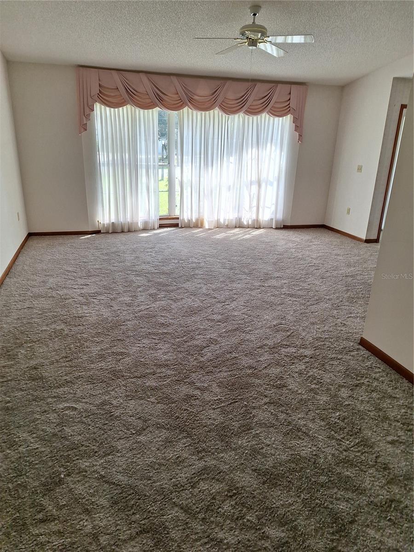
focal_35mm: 23
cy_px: 276
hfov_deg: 58.9
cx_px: 207
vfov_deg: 73.9
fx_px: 367
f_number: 1.8
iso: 40
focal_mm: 5.54
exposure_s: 1/193
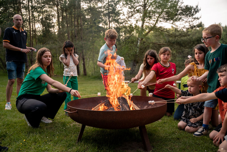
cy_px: 76
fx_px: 177
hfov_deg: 65.5
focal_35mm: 28
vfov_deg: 46.4
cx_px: 114
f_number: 2.8
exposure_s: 1/250
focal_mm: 28
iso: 400
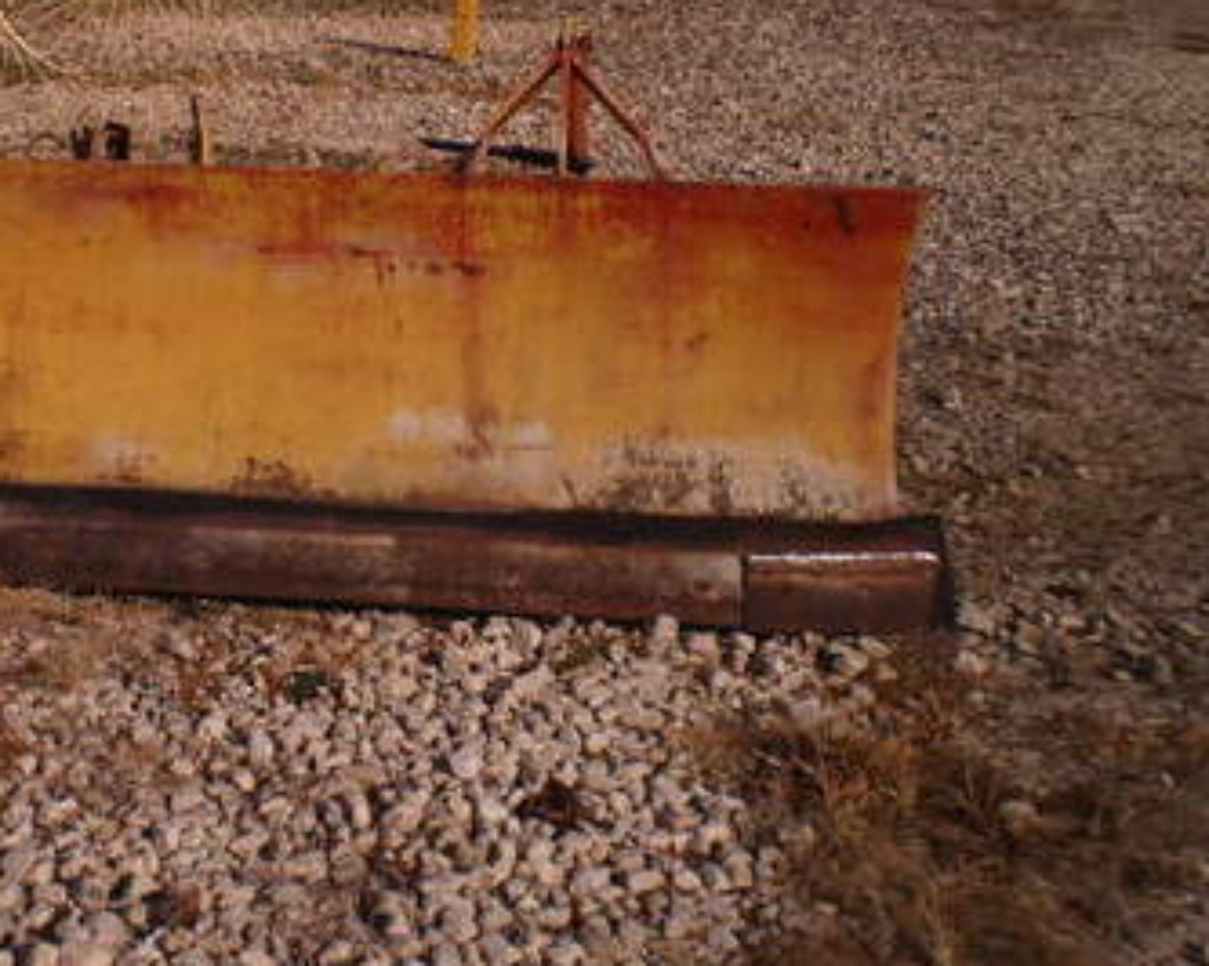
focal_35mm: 67
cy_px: 378
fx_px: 2396
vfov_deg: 22.7
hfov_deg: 27.8
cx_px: 258
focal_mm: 7.4
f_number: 4.9
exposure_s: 1/1250
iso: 64
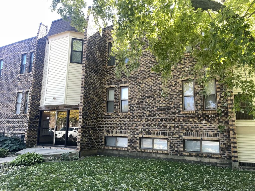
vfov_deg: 54.9
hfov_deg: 69.4
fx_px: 184
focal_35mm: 25
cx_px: 128
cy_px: 96
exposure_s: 1/208
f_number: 1.6
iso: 32
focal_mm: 5.1
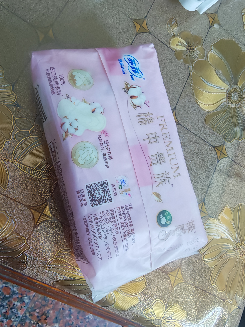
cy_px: 164
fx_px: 226
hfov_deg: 56.8
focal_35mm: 24
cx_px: 122
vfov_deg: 71.6
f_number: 2
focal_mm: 1.82
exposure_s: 1/25
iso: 320
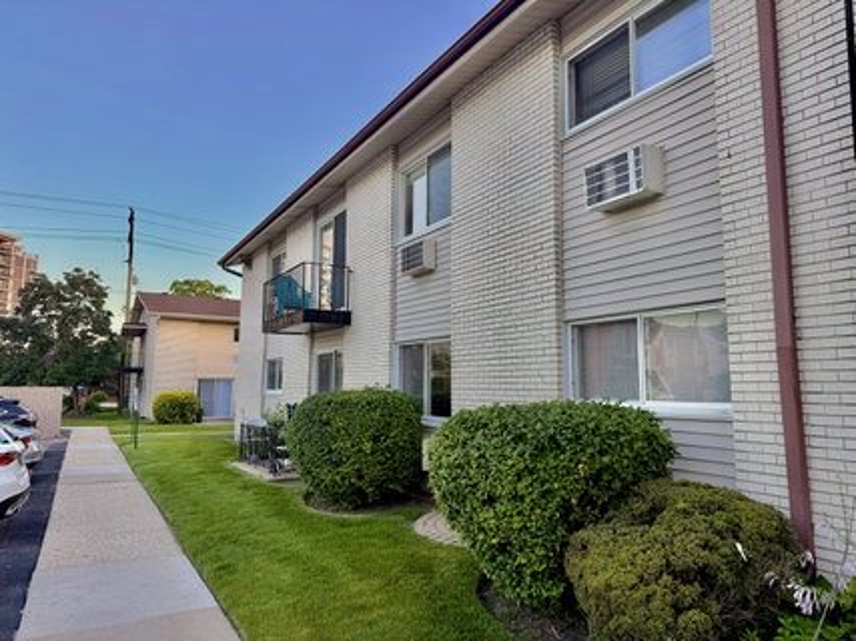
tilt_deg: +6.4
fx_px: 593
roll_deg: -1.0
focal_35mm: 24
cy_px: 320
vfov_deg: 56.8
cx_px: 428
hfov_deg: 71.6
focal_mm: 6.76
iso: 80
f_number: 1.78
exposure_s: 1/242
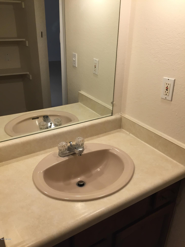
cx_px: 92
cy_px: 124
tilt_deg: -26.8
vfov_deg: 61.7
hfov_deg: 48.2
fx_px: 207
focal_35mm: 29
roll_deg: -1.4
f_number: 2.2
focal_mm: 4.15
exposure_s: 1/30
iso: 32
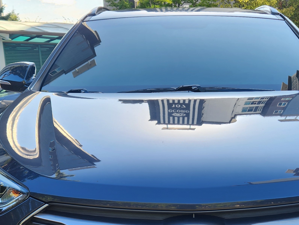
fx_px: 501
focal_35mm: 58
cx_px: 195
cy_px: 203
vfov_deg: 24.5
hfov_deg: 33.0
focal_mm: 5.4
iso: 20
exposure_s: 1/207
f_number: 1.8
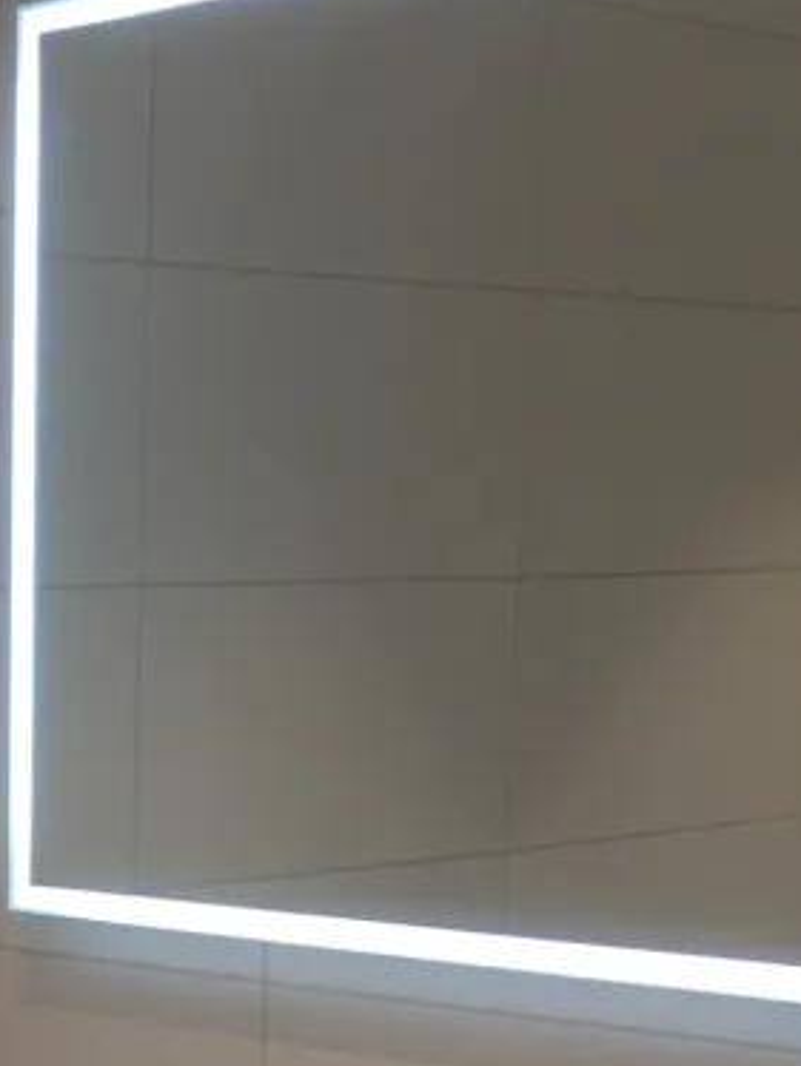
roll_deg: +0.6
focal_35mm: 93
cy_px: 1092
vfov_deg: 20.3
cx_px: -294
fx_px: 2866
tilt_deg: -8.9
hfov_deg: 15.1
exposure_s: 1/33
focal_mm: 4.15
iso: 32
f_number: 2.2
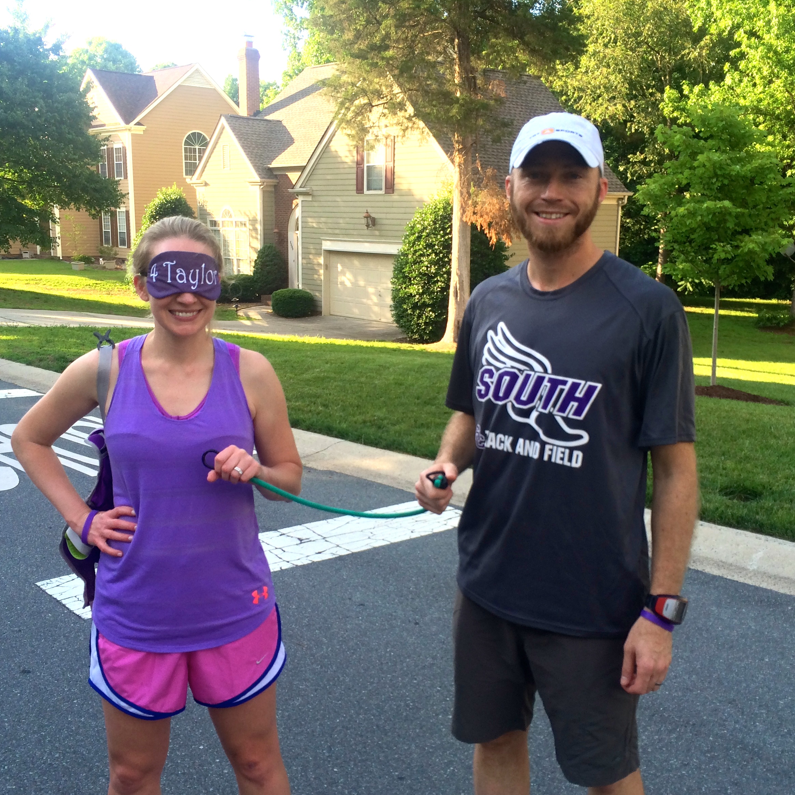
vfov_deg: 44.9
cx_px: 393
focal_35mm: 37
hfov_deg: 44.9
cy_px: 407
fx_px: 961
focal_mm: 4.12
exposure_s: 1/261
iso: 32
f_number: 2.2
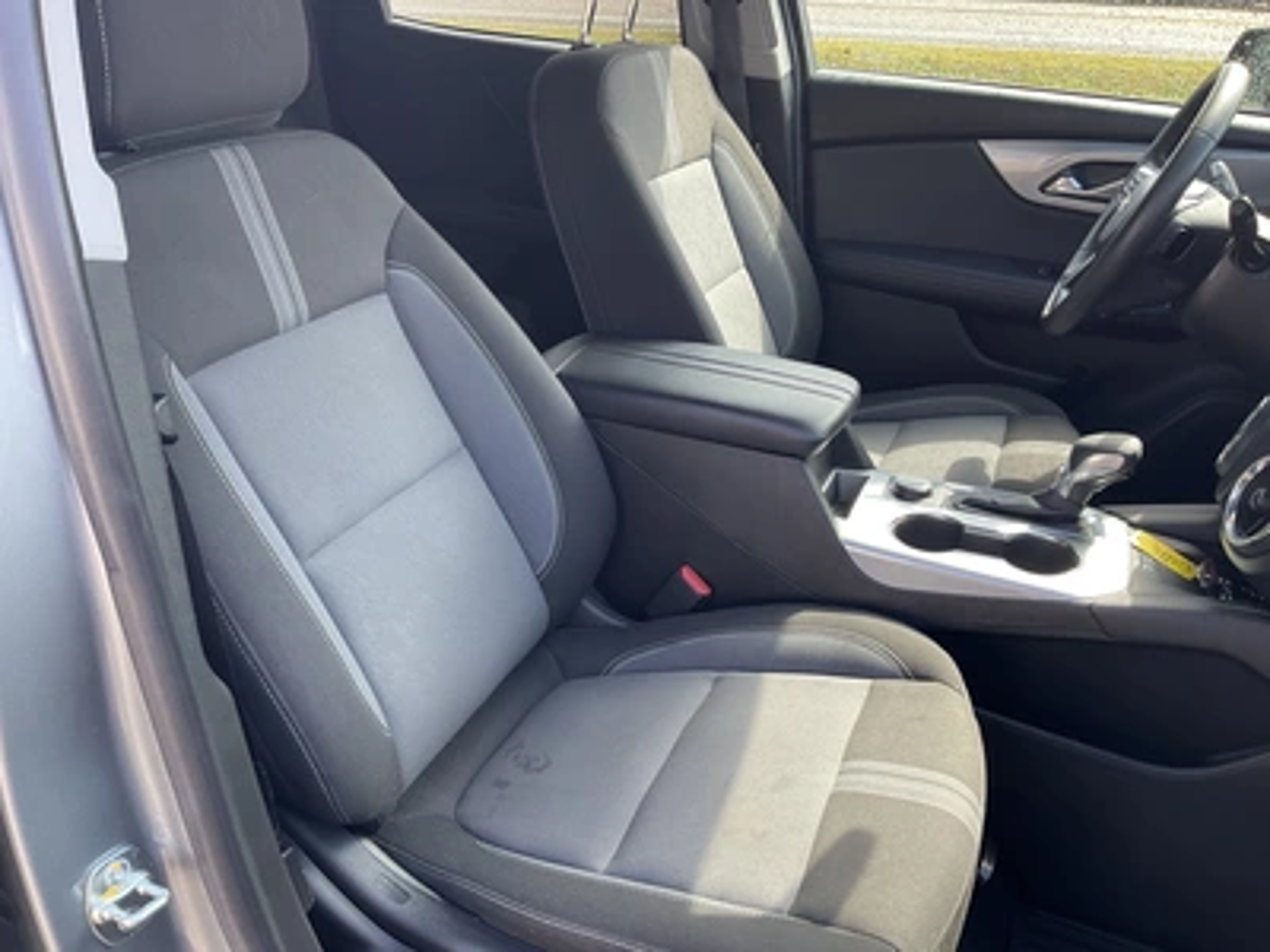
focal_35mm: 29
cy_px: 476
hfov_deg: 61.7
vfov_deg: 48.2
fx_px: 1064
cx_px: 635
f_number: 1.8
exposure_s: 1/122
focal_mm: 3
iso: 40
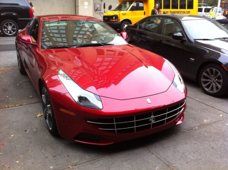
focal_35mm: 35
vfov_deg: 40.6
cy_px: 85
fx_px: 230
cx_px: 114
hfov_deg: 52.7
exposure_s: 1/120
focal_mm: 3.85
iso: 100
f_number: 2.8
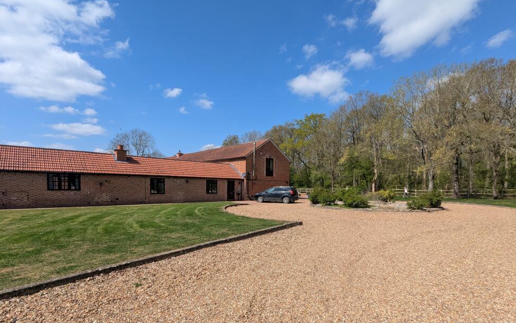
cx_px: 271
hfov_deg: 91.0
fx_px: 253
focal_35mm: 18
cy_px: 195
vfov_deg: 64.4
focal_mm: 2.35
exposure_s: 1/1821
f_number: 2.2
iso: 48
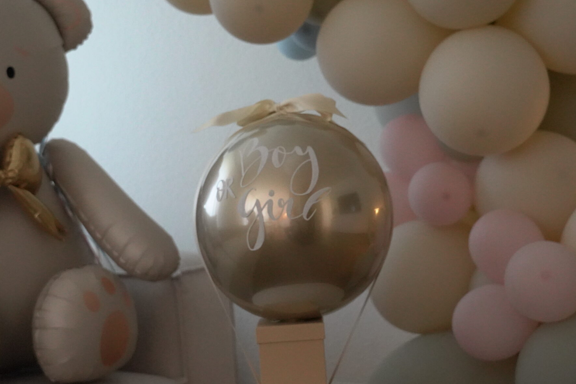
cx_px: 250
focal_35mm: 61
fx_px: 976
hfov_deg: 32.8
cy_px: 167
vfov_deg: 22.2
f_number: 4
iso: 12800
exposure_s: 1/1600
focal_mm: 42
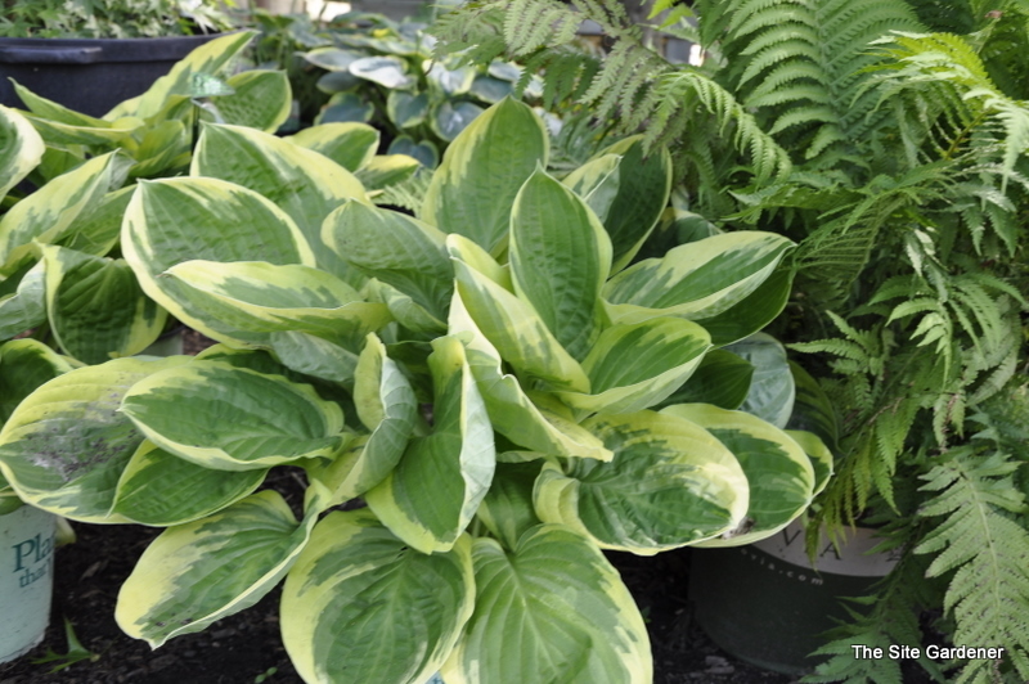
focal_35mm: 39
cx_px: 514
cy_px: 342
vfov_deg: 34.2
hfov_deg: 49.6
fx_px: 1114
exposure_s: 1/50
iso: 200
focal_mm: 26
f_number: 7.1
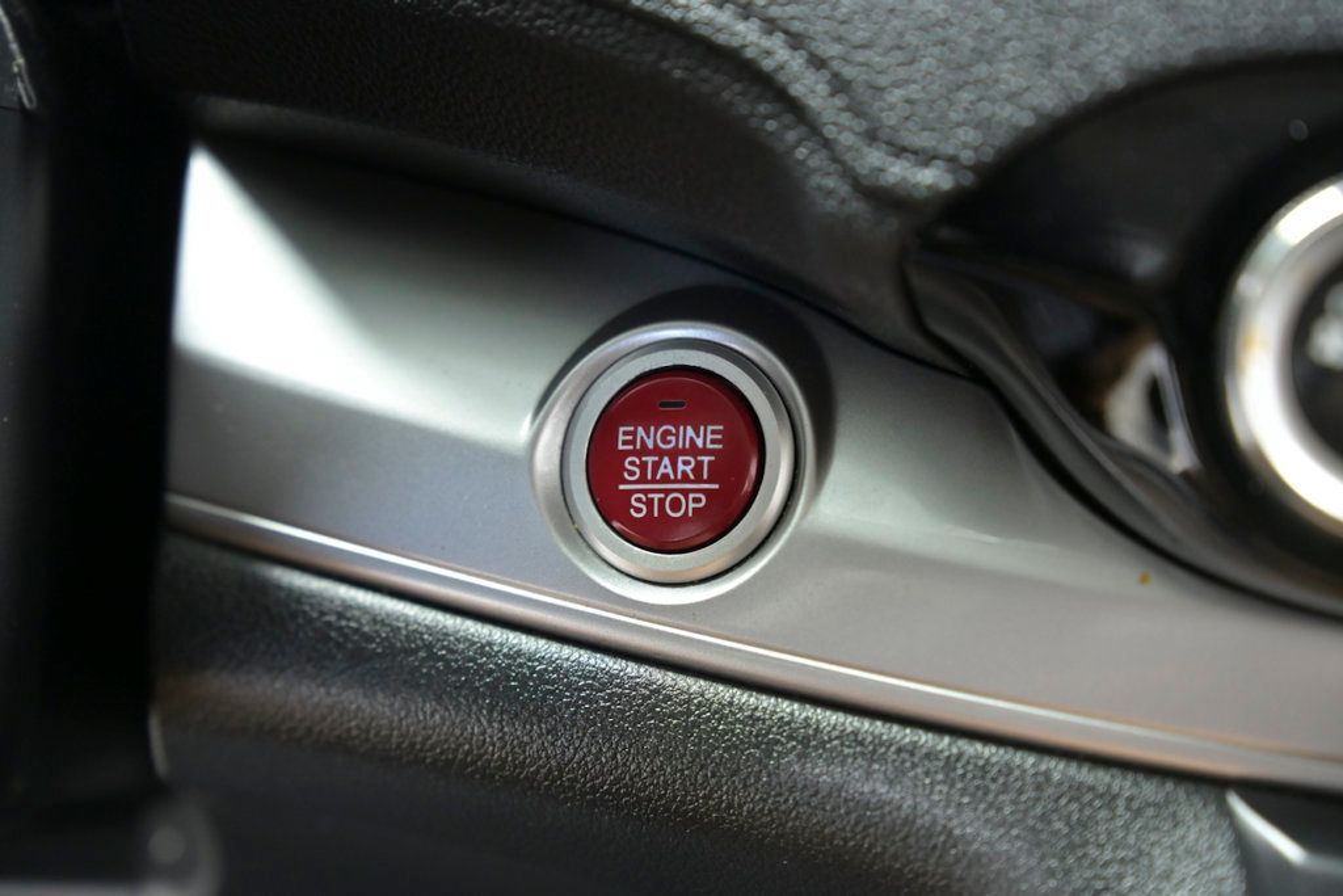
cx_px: 672
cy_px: 448
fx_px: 2798
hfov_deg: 27.0
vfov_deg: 18.2
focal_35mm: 75
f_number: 4
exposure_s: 1/80
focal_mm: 75
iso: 2000
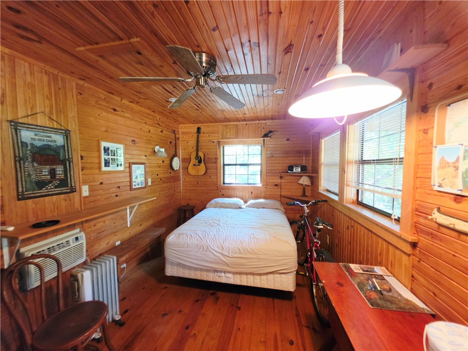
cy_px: 176
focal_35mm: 13
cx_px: 234
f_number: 1.9
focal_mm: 2.2
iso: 400
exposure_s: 1/60
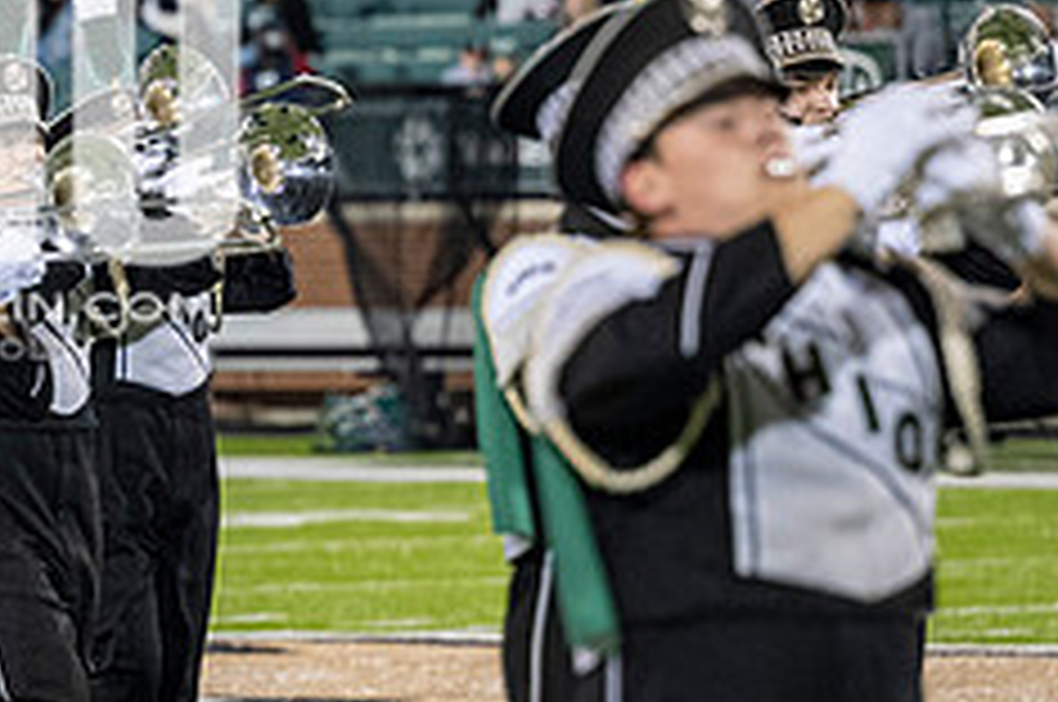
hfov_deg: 4.6
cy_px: 144
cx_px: -99
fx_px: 13060
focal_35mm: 445
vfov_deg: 3.1
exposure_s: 1/500
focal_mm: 120
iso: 1000
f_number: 2.8
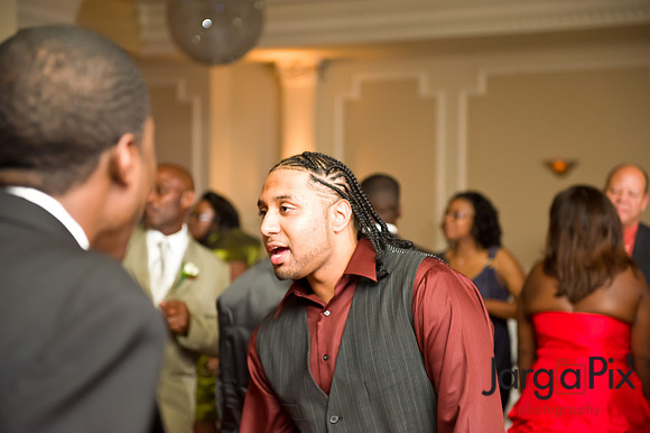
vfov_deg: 19.4
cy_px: 216
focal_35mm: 70
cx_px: 325
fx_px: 1263
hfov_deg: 28.9
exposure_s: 1/125
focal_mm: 70
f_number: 3.2
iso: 3200
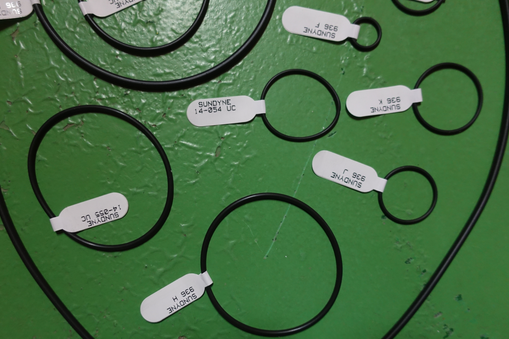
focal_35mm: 27
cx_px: 224
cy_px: 183
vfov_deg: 47.9
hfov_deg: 67.1
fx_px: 382
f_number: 1.8
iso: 640
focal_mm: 8.8
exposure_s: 1/30
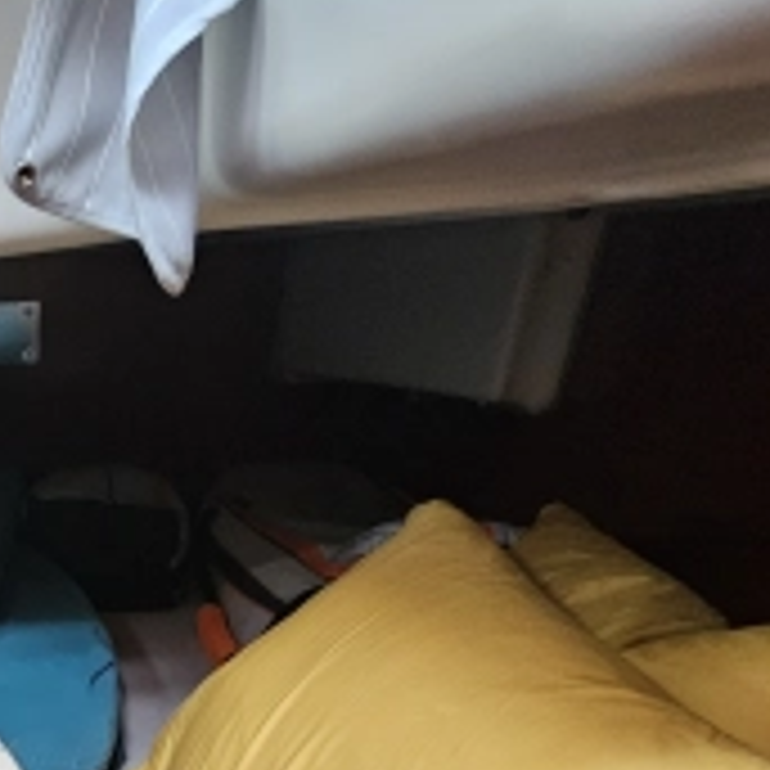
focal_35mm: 37
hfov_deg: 35.8
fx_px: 931
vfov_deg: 38.1
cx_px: -140
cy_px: 826
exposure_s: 1/33.3
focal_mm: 2.2
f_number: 2.2
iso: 500
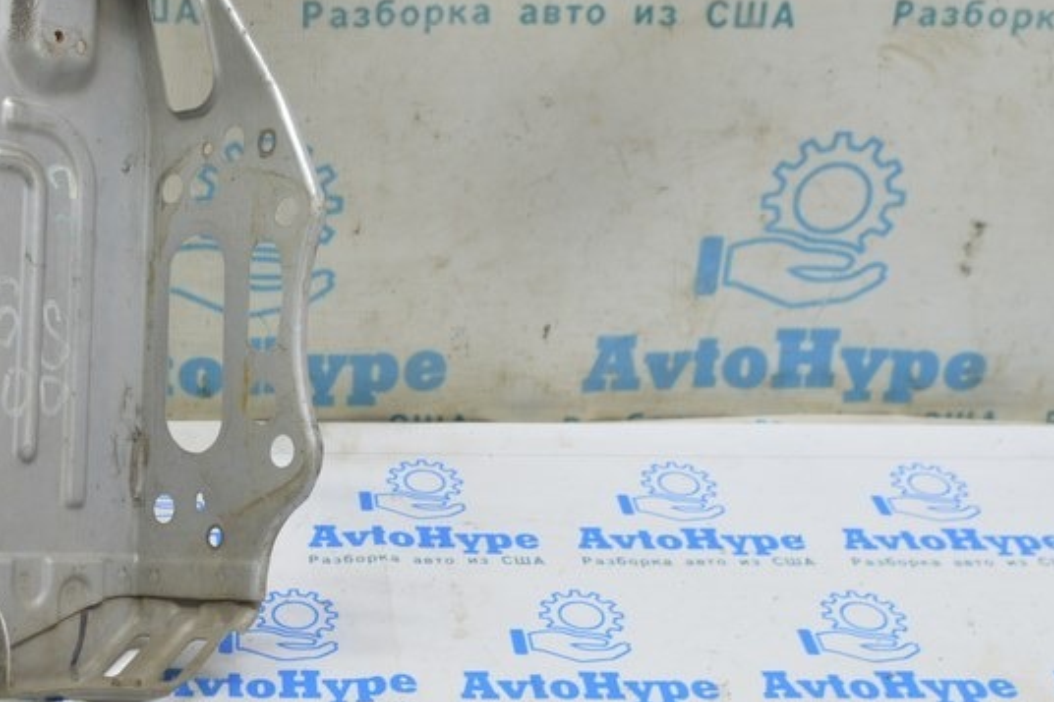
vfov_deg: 21.3
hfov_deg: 31.3
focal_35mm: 63
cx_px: 244
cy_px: 145
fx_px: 1844
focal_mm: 22
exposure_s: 1/20
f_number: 5.6
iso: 400
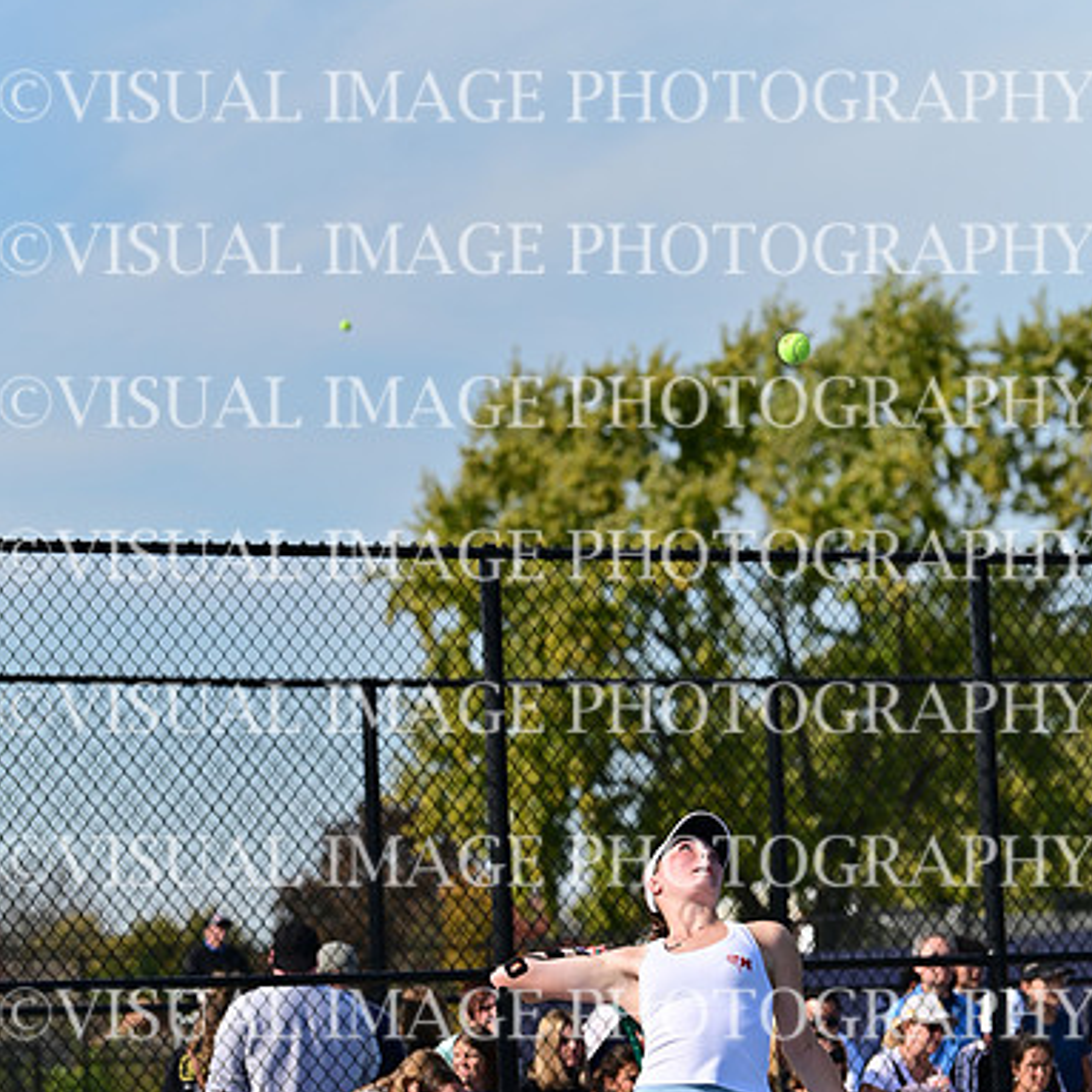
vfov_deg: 12.1
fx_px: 5139
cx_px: 547
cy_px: 630
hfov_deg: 12.1
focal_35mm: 144
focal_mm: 112
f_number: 4
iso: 160
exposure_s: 1/2500
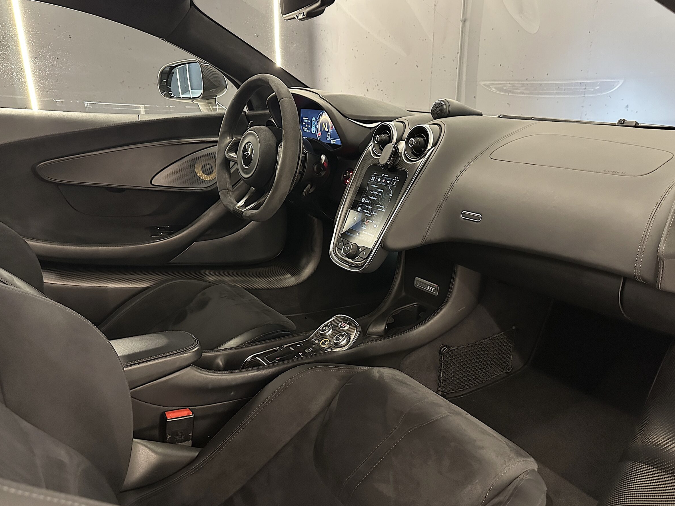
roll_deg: +0.6
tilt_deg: -19.1
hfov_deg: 67.3
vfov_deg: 53.1
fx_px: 507
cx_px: 336
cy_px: 260
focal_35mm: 26
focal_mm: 6.86
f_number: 1.78
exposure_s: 1/33
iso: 1000
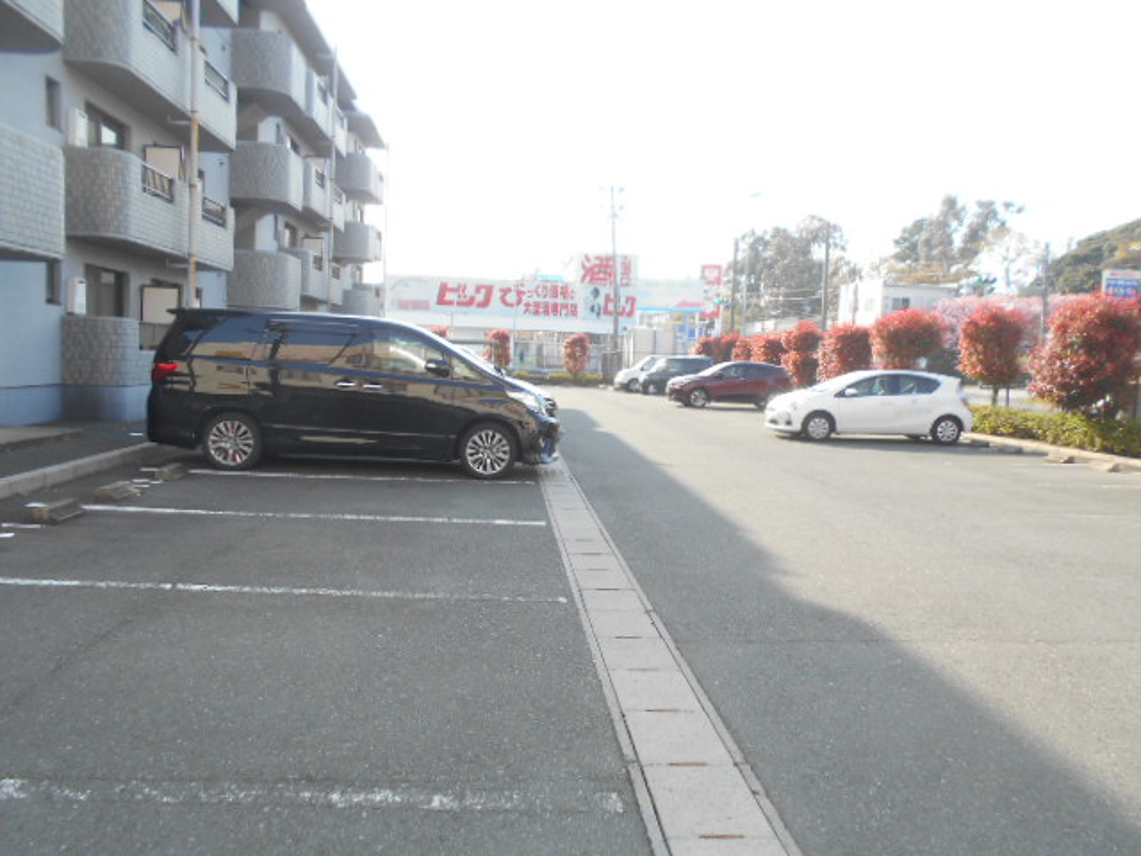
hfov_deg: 67.3
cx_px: 570
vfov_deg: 53.1
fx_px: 857
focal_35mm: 26
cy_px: 428
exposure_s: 1/250
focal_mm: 4.6
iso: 80
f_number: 3.2
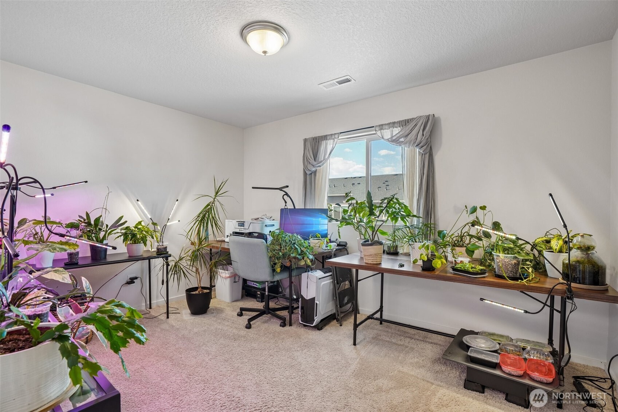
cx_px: 309
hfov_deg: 96.7
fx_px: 275
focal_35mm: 16
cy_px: 206
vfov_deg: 73.7
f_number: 8
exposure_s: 1/13
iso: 400
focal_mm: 16
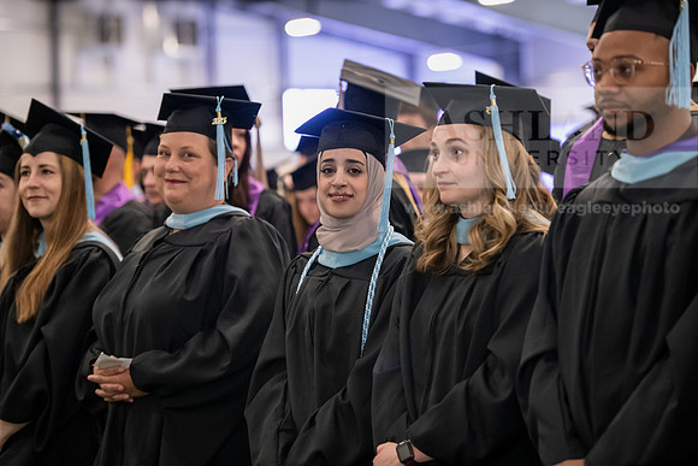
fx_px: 2327
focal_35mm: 120
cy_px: 233
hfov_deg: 17.1
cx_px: 349
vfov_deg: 11.4
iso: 3200
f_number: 3.2
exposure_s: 1/200
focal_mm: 120
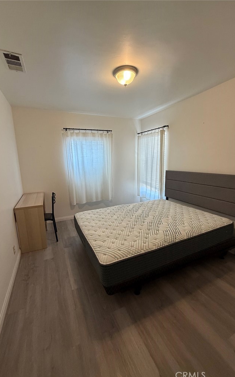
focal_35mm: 15
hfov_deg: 74.8
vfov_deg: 101.5
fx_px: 154
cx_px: 114
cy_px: 190
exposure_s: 1/60
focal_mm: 2.22
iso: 400
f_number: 2.2
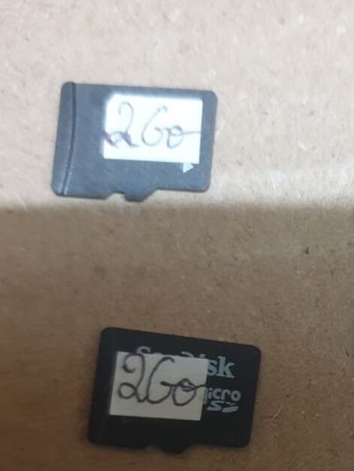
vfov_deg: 33.8
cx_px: 333
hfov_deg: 25.6
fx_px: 749
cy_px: 385
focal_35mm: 55
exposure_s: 1/17
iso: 320
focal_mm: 4.3
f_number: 1.5
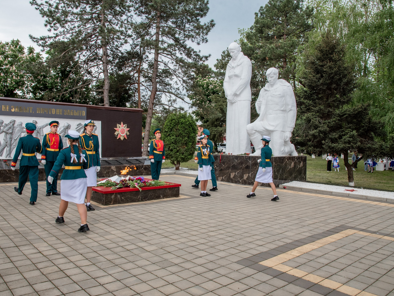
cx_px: 183
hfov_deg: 61.6
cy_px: 151
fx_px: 330
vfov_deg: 48.2
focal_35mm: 29
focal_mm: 24
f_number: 10
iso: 640
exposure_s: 1/160
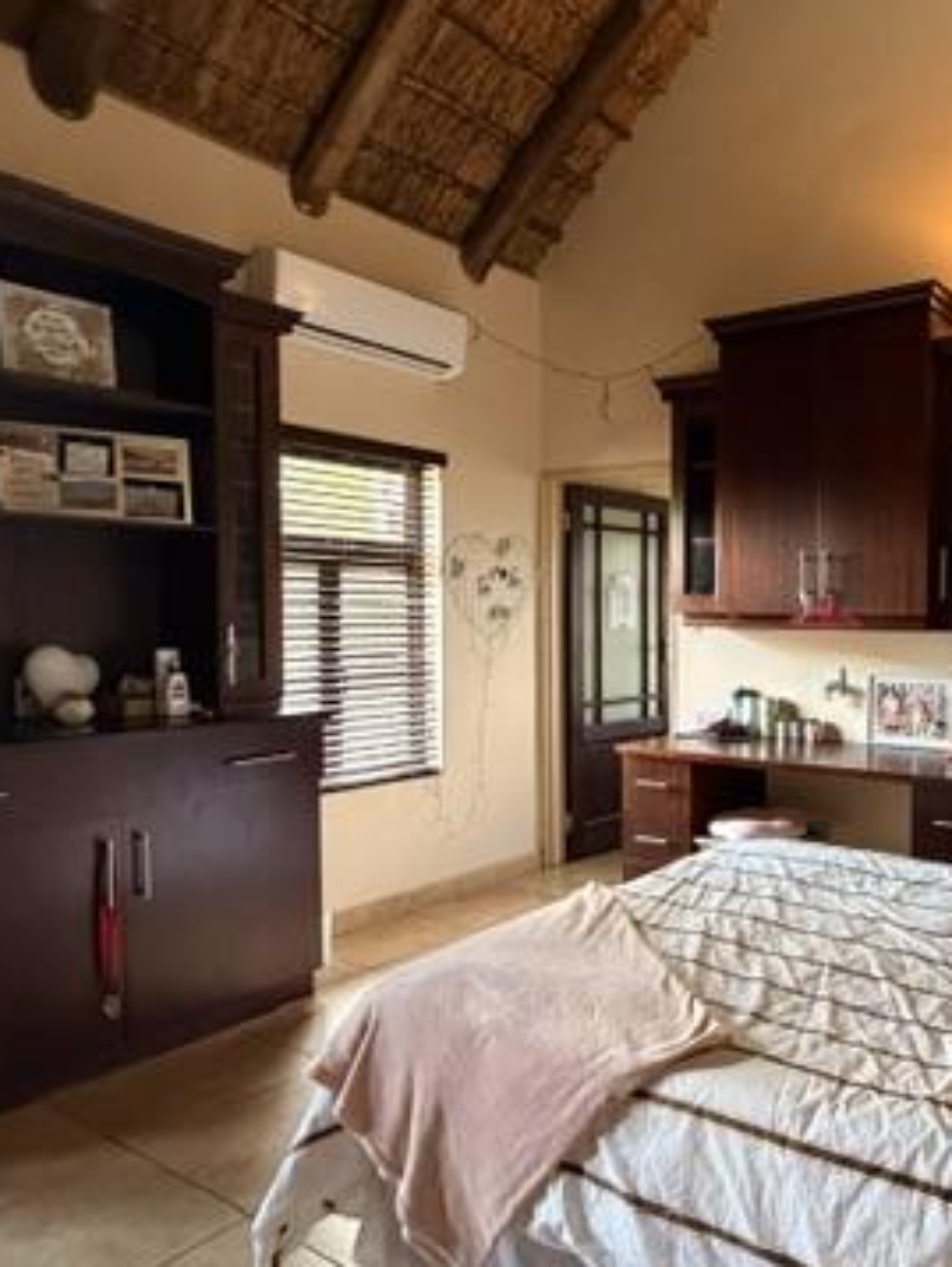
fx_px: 916
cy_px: 651
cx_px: 807
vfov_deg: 69.3
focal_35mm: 25
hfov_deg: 50.4
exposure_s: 1/50
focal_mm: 2.22
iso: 640
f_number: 2.2
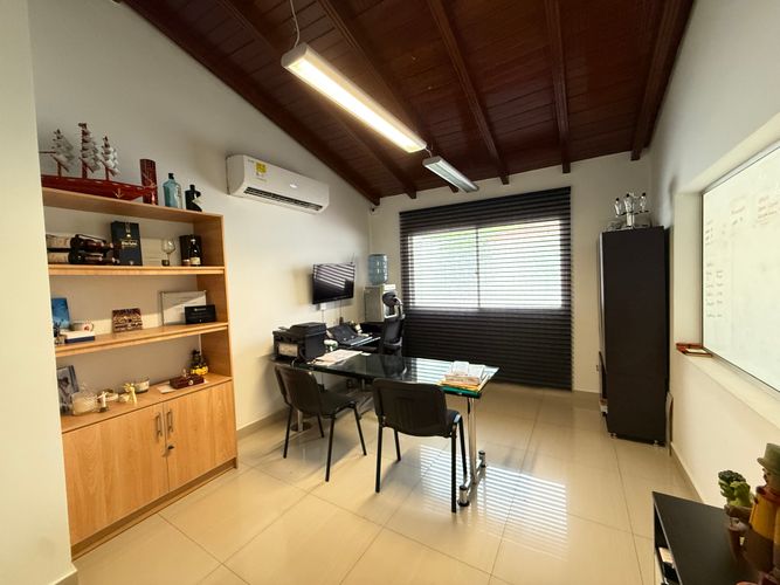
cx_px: 390
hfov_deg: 102.1
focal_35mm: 14
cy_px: 292
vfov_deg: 85.7
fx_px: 315
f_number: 2.2
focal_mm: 2.22
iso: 500
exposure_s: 1/60
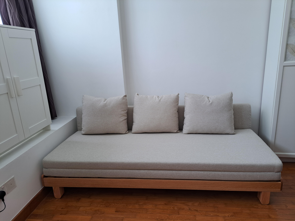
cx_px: 148
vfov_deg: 56.8
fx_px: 205
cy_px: 110
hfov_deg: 71.6
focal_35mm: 24
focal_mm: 5.23
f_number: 1.8
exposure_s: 1/50
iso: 50
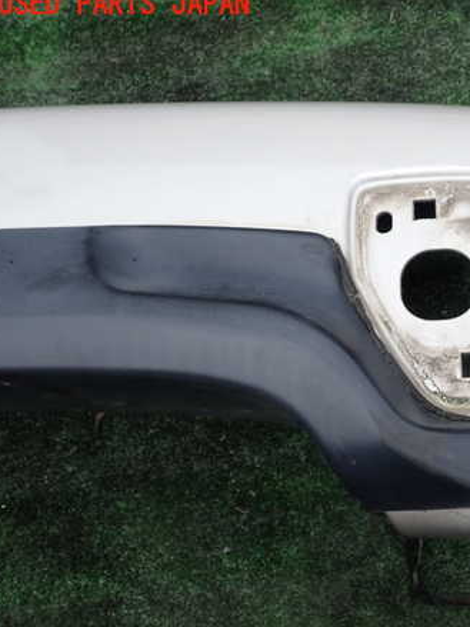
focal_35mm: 41
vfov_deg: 45.8
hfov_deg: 33.4
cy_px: 309
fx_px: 743
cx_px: 419
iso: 100
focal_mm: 5.4
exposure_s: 1/640
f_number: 3.2
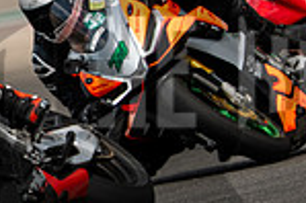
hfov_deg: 1.3
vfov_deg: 0.8
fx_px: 13925
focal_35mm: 1640
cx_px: 64
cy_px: 75
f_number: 2.8
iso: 320
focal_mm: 280
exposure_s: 1/2500
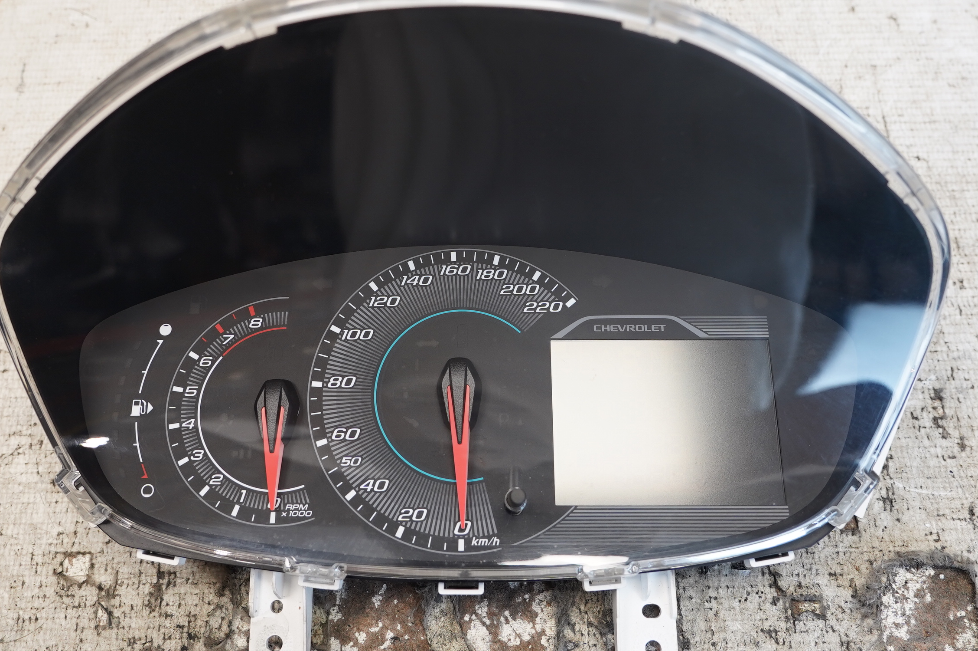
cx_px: 457
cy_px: 265
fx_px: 869
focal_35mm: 32
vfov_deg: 40.9
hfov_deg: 58.7
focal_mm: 16
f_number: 4
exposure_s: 1/60
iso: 320
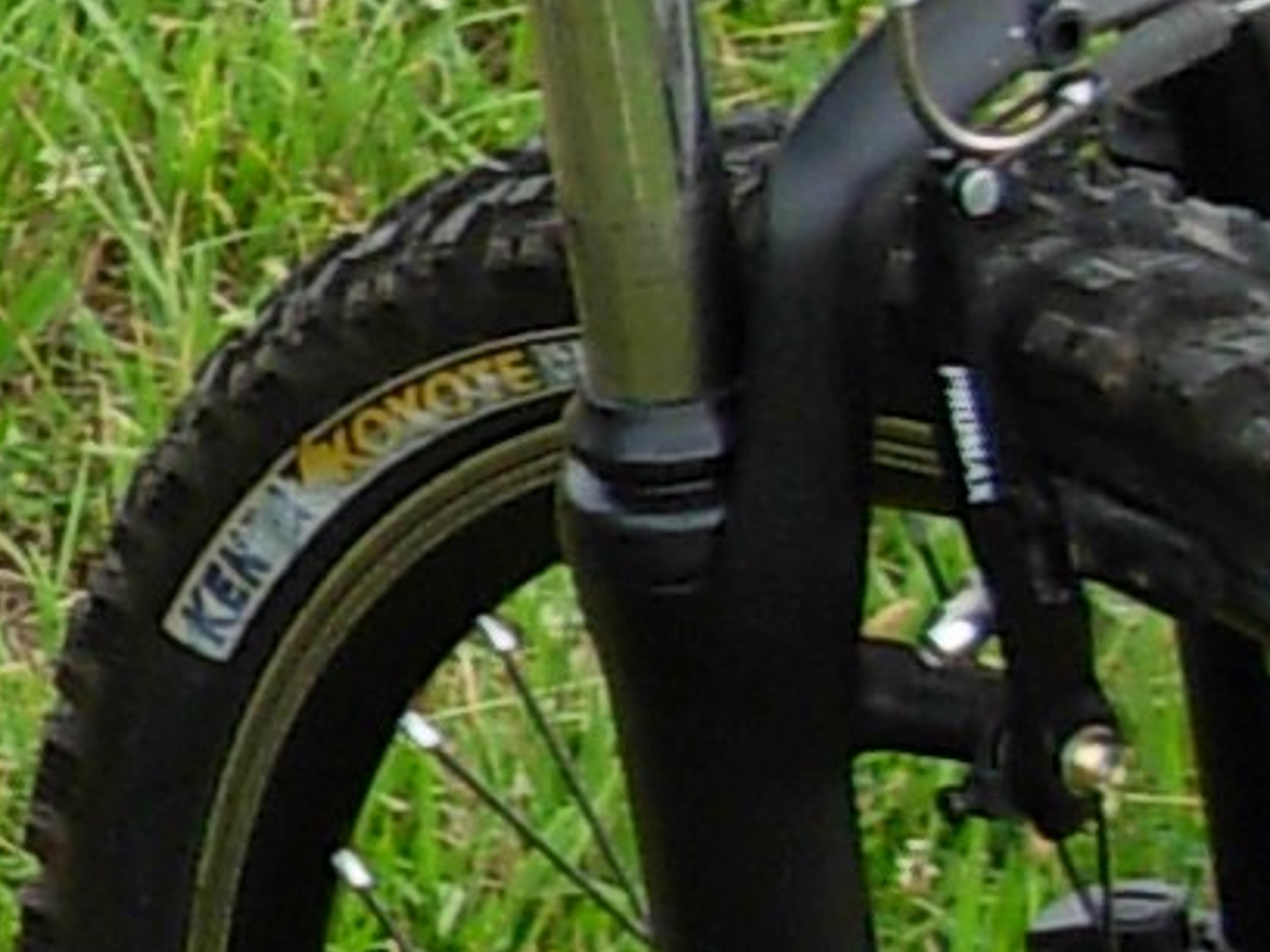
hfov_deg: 6.6
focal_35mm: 286
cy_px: 320
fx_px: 10493
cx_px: -1740
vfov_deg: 5.2
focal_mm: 6.3
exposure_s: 1/287
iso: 79
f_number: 2.9
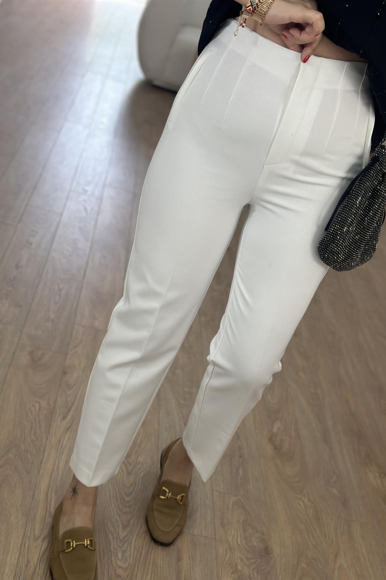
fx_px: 804
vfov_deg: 39.6
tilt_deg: -48.5
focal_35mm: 50
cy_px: 290
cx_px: 190
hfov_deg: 27.0
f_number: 1.78
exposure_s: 1/289
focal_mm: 6.86
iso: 80
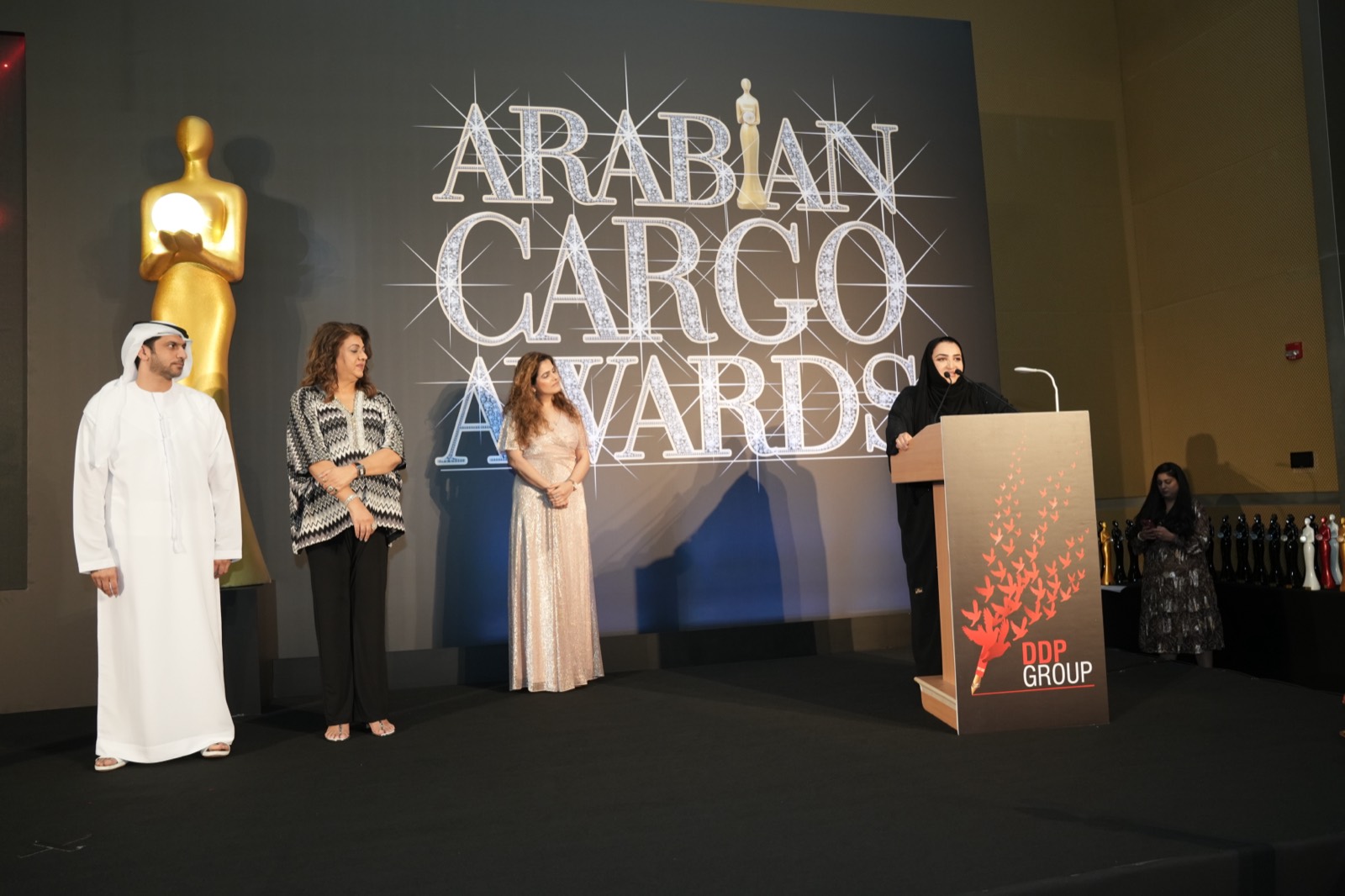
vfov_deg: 49.5
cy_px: 448
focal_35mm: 26
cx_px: 672
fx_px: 971
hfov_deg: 69.4
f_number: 4
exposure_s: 1/160
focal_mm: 26
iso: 1250
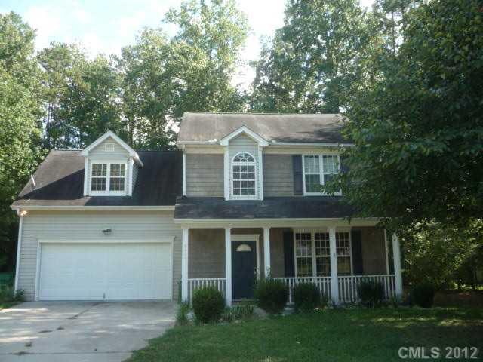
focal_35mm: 30
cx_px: 242
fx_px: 419
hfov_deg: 60.0
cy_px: 181
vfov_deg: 46.8
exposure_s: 1/125
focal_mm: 5.2
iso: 100
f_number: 4
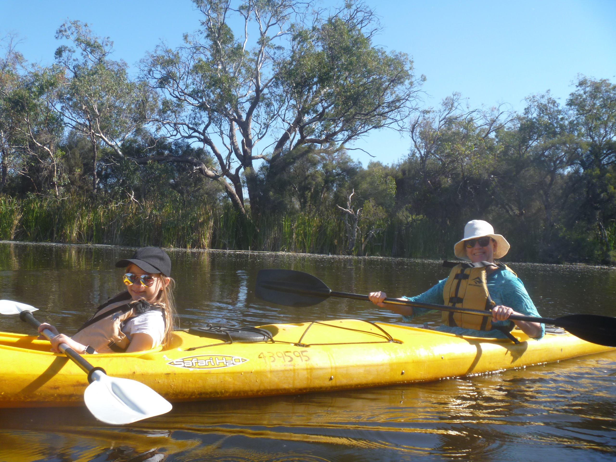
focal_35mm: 35
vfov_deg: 40.7
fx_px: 623
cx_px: 308
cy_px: 231
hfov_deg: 52.6
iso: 100
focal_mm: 6.3
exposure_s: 1/250
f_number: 4.5
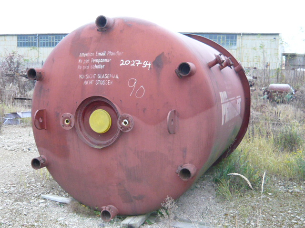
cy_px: 114
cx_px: 152
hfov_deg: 44.8
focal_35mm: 42
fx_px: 370
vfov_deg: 34.3
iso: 320
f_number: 2.8
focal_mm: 4.6
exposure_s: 1/30
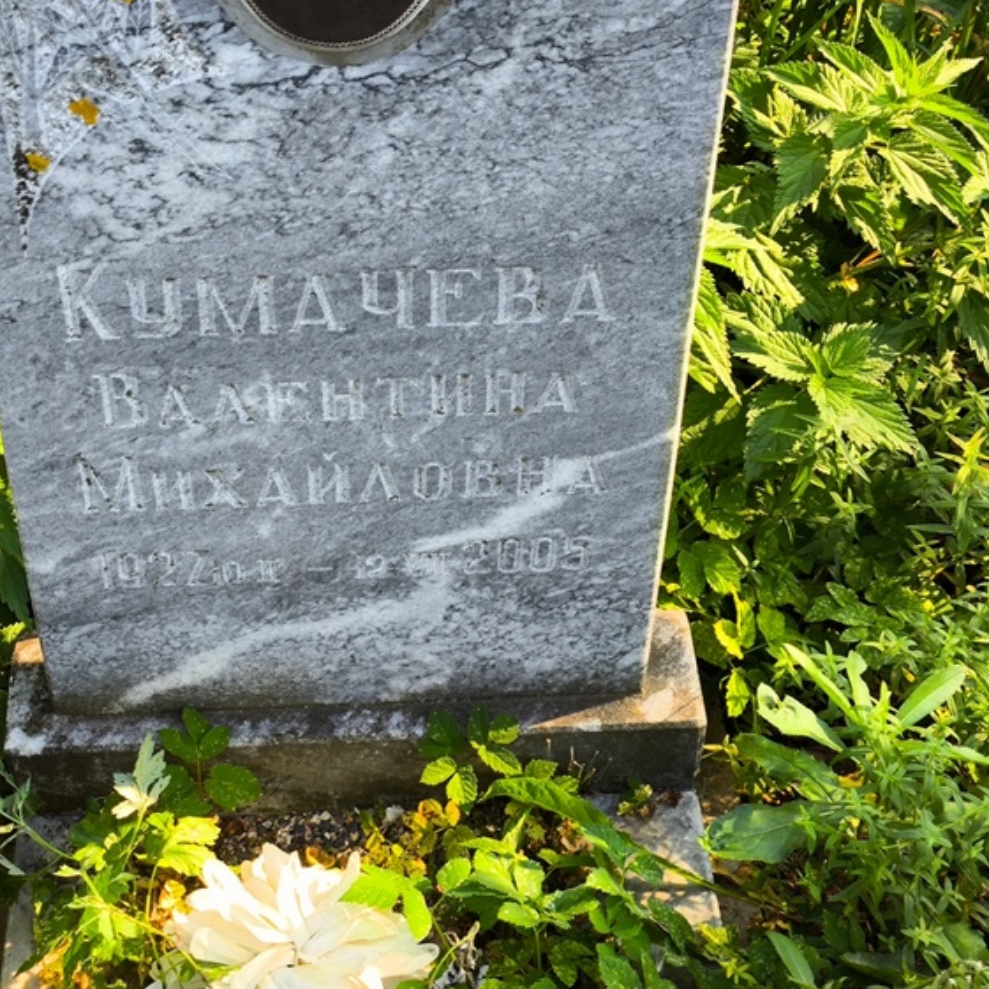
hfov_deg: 27.2
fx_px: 2036
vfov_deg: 27.3
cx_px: 373
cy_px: 480
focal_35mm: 63
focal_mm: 4.71
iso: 50
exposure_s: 1/277
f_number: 1.7
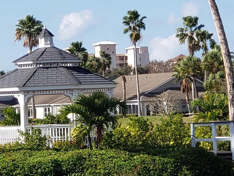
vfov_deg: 17.1
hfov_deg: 22.6
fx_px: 582
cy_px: 49
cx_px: 77
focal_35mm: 86
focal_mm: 6
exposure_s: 1/697
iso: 32
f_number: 2.4
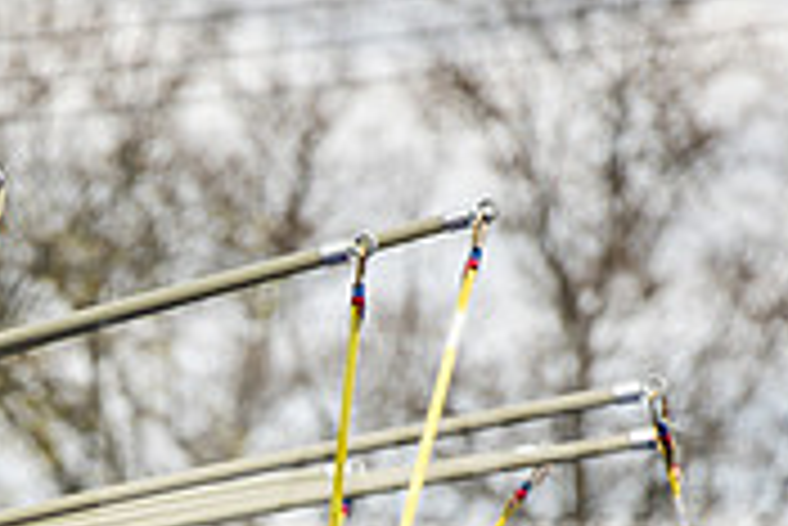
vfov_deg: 2.1
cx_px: -36
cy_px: 865
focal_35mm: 661
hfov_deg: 3.1
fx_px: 14480
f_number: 3.2
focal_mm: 200
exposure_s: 1/800
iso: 100
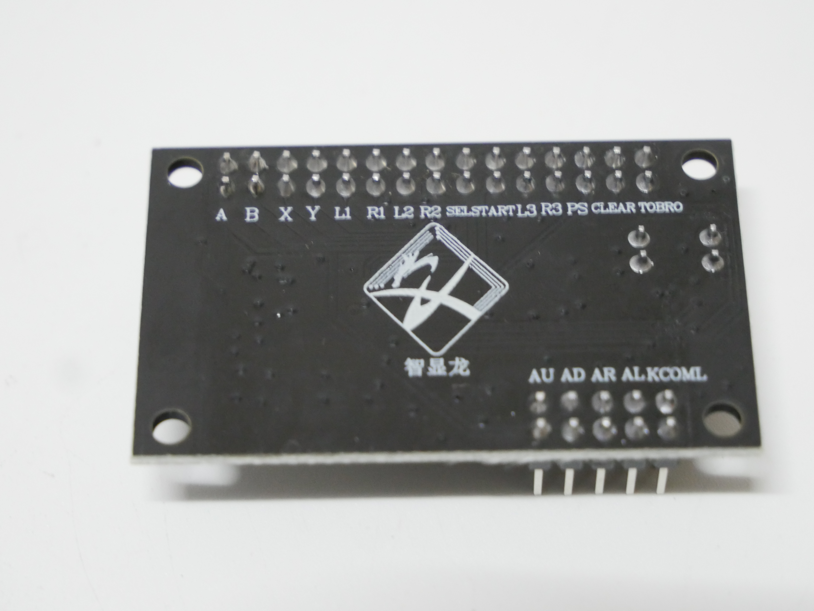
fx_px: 2352
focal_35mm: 100
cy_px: 306
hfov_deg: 19.6
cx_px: 407
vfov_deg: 14.8
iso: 3200
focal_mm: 50
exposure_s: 1/25
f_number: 5.6
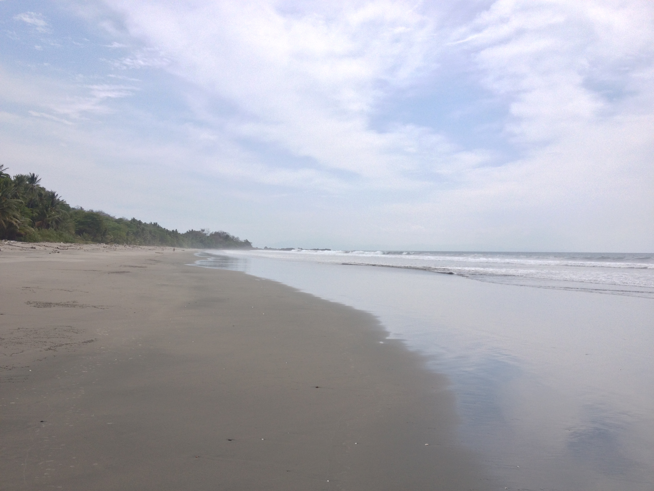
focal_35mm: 35
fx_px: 661
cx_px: 327
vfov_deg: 40.7
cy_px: 246
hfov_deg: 52.6
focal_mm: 4.28
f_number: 2.4
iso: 50
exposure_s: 1/1453
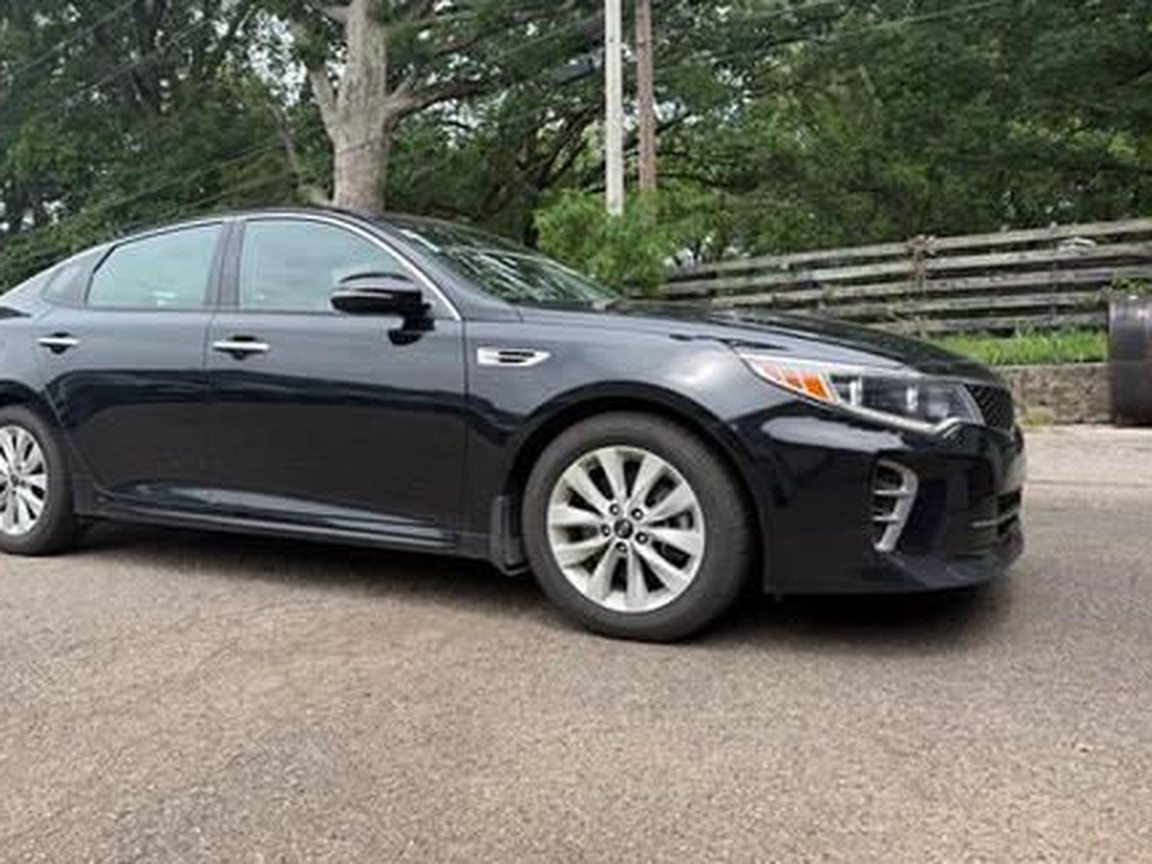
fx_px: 932
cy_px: 397
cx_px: 488
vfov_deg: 49.7
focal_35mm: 28
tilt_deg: -2.2
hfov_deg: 63.1
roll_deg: -0.4
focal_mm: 6.76
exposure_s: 1/1361
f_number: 1.78
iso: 80
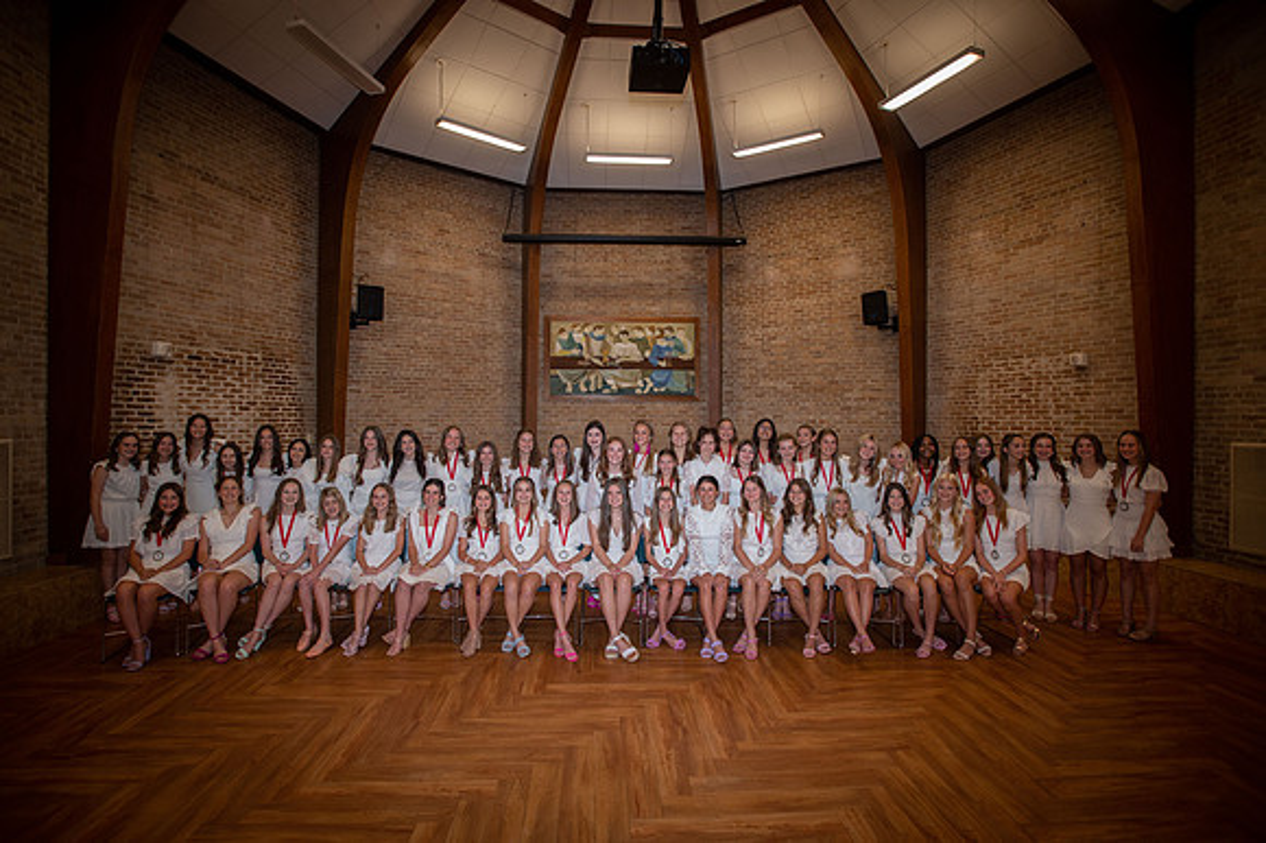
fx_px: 597
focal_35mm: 17
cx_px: 633
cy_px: 422
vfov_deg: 70.4
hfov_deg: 93.3
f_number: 4.5
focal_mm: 17
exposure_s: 1/160
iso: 2000
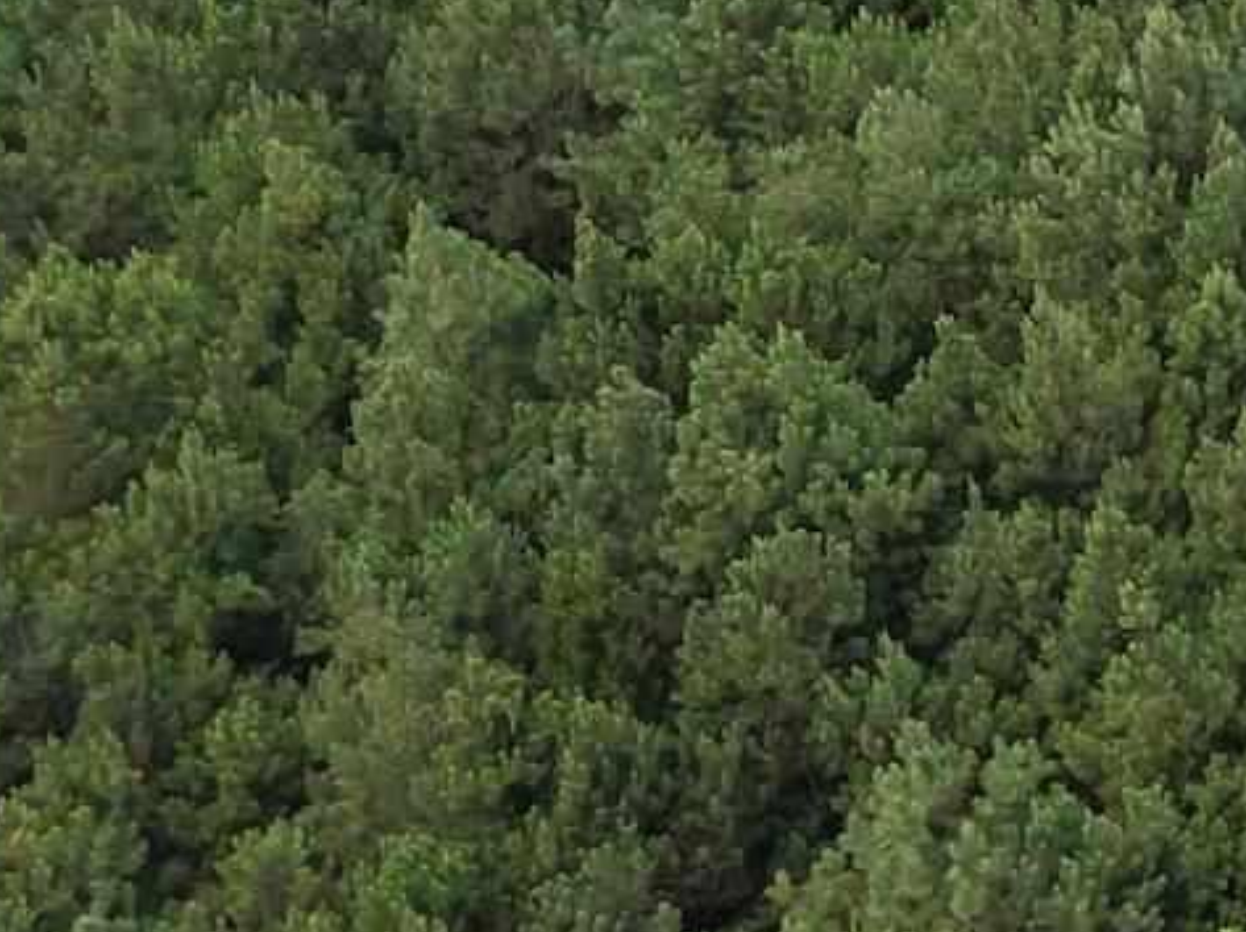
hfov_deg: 12.1
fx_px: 4676
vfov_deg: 10.8
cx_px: 2998
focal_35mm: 130
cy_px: -606
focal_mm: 8.67
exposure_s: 1/100
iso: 100
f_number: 1.8
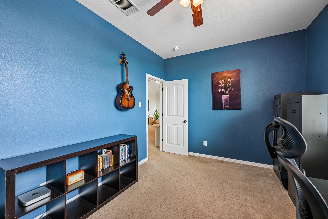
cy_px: 110
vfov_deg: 77.3
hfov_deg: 100.4
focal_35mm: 15
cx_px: 164
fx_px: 137
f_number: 6.7
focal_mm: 15
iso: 400
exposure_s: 1/8
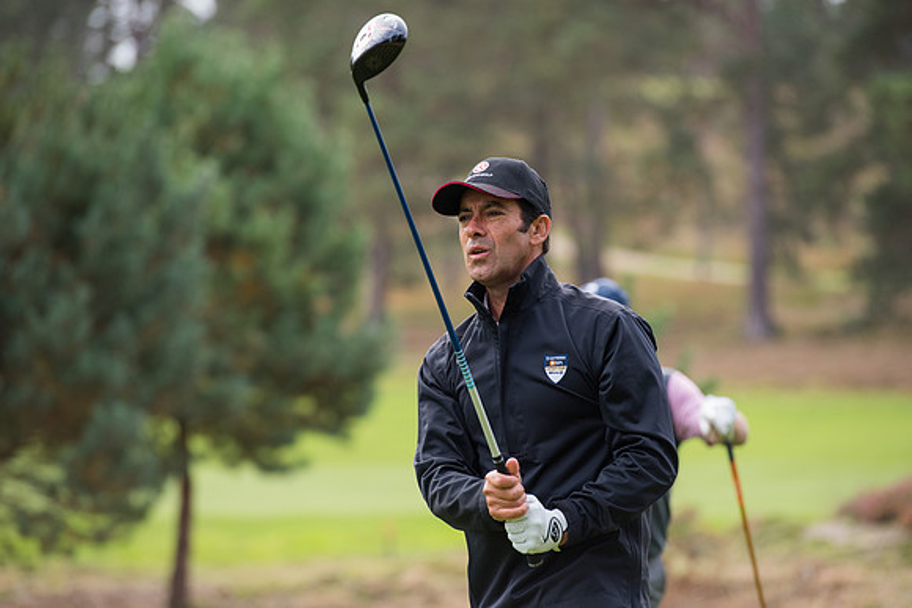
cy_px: 304
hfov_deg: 10.3
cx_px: 456
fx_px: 5068
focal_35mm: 200
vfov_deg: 6.9
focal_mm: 200
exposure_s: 1/1000
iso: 1000
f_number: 4
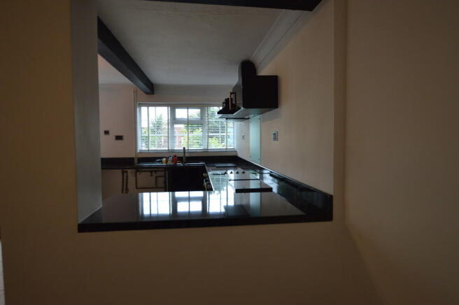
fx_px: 248
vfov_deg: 63.1
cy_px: 152
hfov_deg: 85.5
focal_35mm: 20
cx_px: 230
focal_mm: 13
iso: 400
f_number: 4.5
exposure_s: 1/80
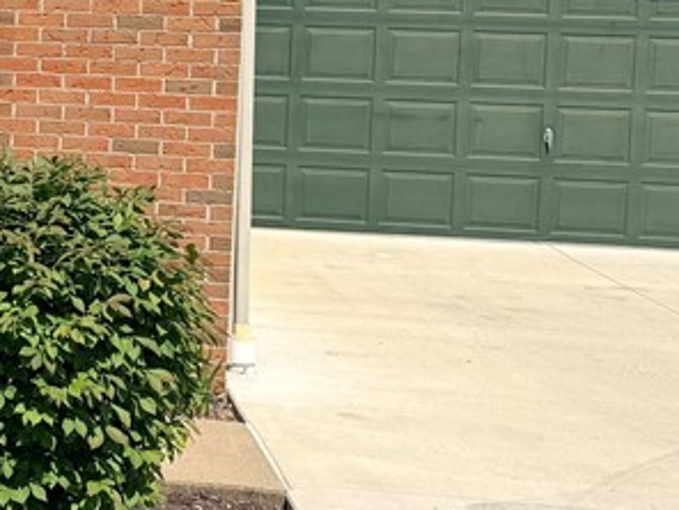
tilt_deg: -2.1
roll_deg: -2.0
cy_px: 51
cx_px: -356
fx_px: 1628
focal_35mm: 83
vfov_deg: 17.5
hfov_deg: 20.1
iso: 80
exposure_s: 1/6173
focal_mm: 6.76
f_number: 1.78
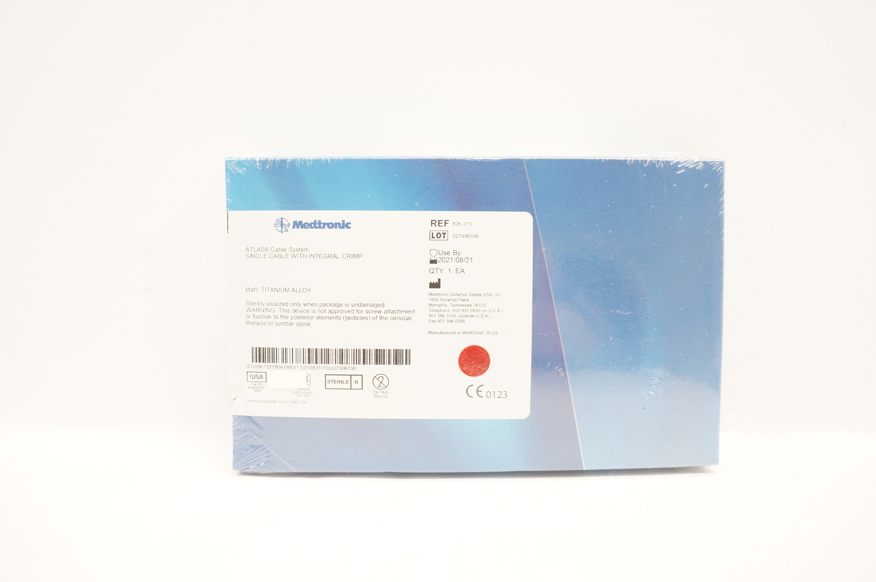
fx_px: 656
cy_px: 291
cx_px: 438
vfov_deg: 47.8
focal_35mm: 27
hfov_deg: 67.4
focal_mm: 18
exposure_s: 1/50
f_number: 4.5
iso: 400
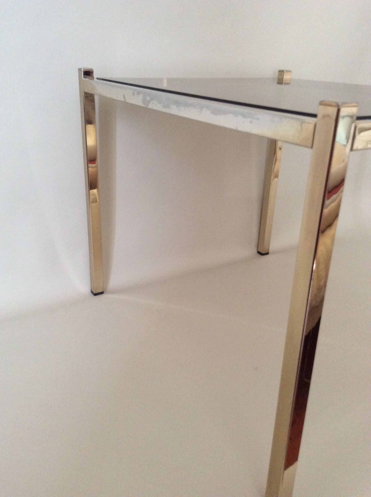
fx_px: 458
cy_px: 248
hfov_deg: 44.1
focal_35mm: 32
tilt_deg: -22.8
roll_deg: -2.7
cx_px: 186
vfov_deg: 56.9
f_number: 2.4
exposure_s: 1/25
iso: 200
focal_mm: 3.3
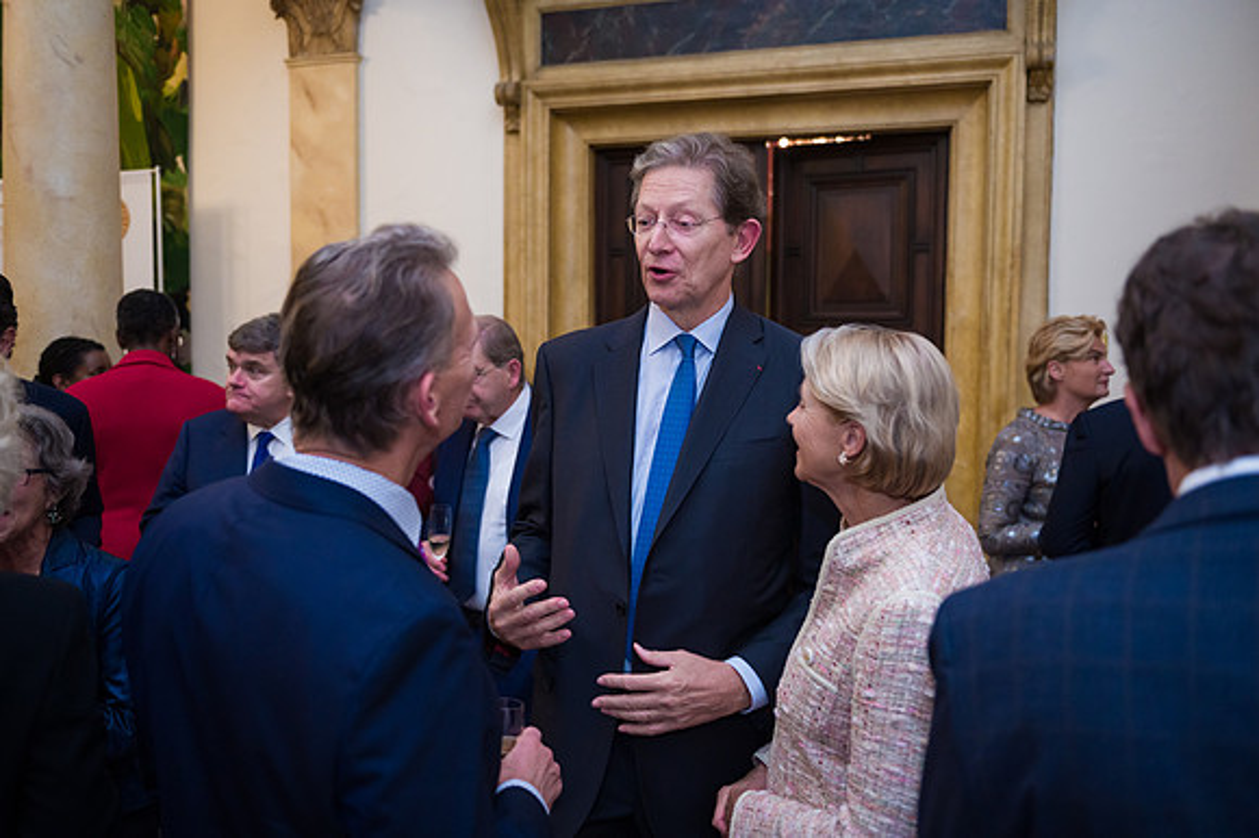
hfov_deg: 60.0
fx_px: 1090
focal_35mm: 31
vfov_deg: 42.0
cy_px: 419
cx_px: 630
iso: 1600
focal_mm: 31
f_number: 3.2
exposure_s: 1/200
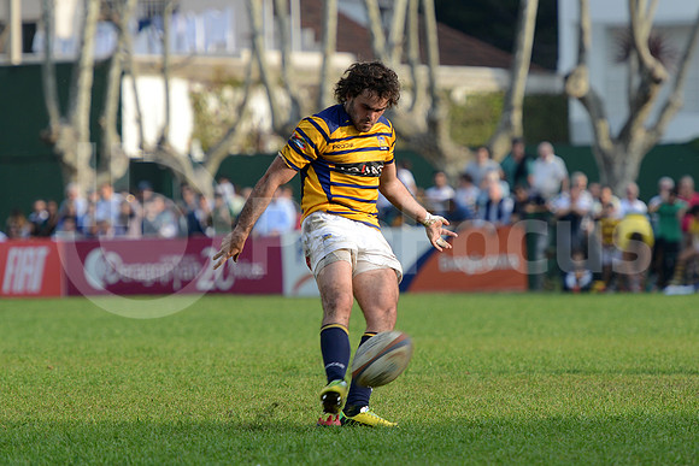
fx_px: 4467
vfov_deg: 6.0
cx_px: 350
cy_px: 233
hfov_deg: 8.9
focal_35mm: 230
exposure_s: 1/800
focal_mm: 230
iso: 320
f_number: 4
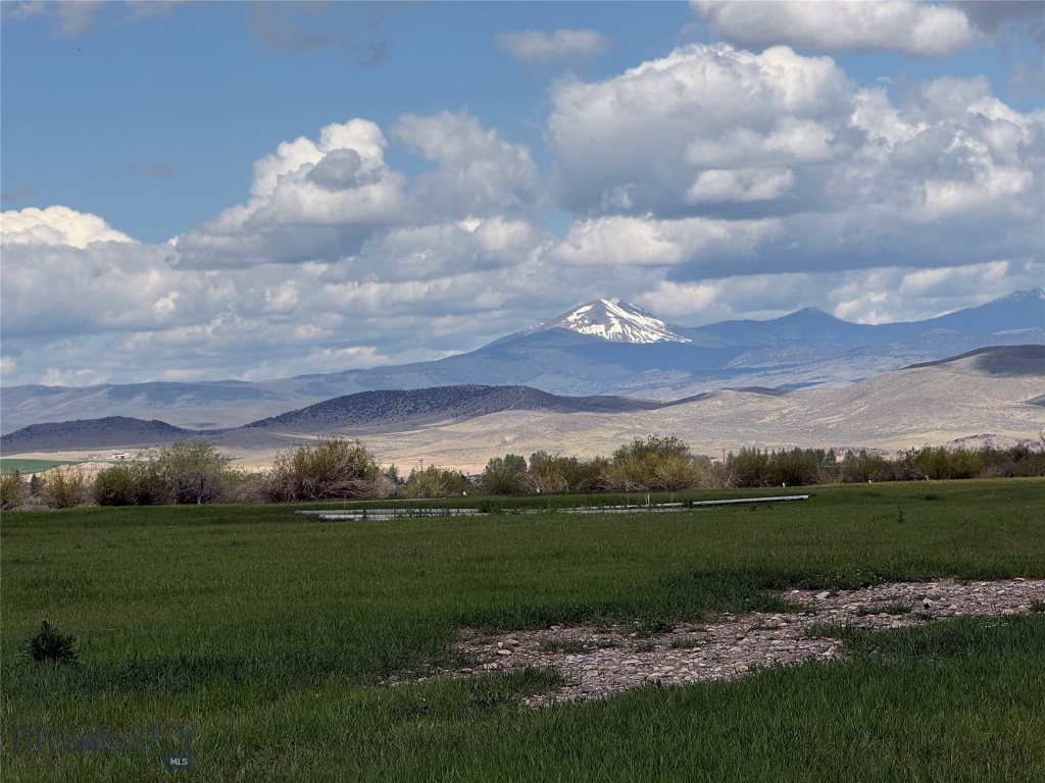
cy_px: 392
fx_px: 3623
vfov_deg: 12.3
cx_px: 522
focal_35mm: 120
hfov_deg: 16.4
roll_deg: +2.0
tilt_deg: +1.4
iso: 40
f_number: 2.8
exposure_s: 1/3509
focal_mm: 15.66
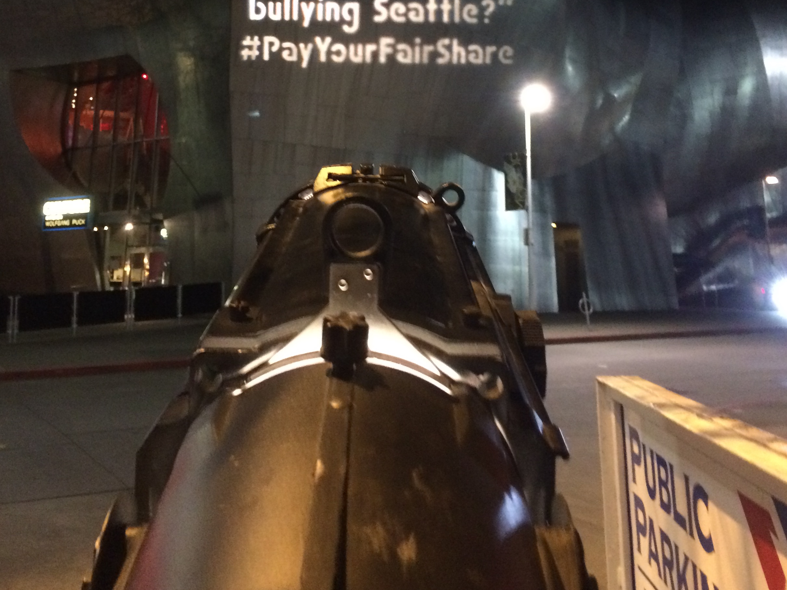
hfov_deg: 47.9
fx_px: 887
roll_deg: -0.2
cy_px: 85
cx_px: 392
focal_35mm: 39
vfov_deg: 35.1
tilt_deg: +9.3
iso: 320
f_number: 2.2
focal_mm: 4.15
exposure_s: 1/15
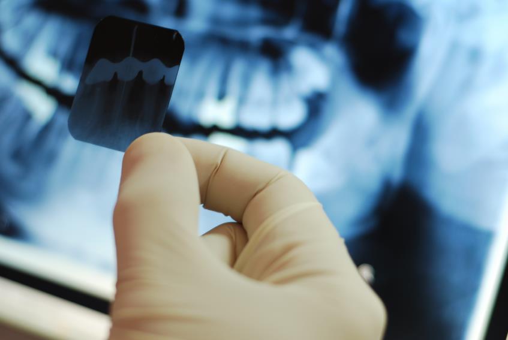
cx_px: 254
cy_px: 170
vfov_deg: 18.2
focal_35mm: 75
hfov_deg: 27.0
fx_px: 1060
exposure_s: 1/8
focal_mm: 50
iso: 100
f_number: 2.8
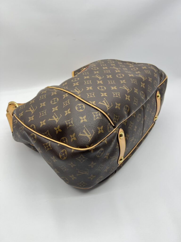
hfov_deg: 53.1
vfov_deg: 67.3
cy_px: 121
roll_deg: -2.2
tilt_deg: -35.7
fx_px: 181
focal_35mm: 26
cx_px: 90
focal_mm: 5.7
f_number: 1.5
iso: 50
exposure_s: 1/100
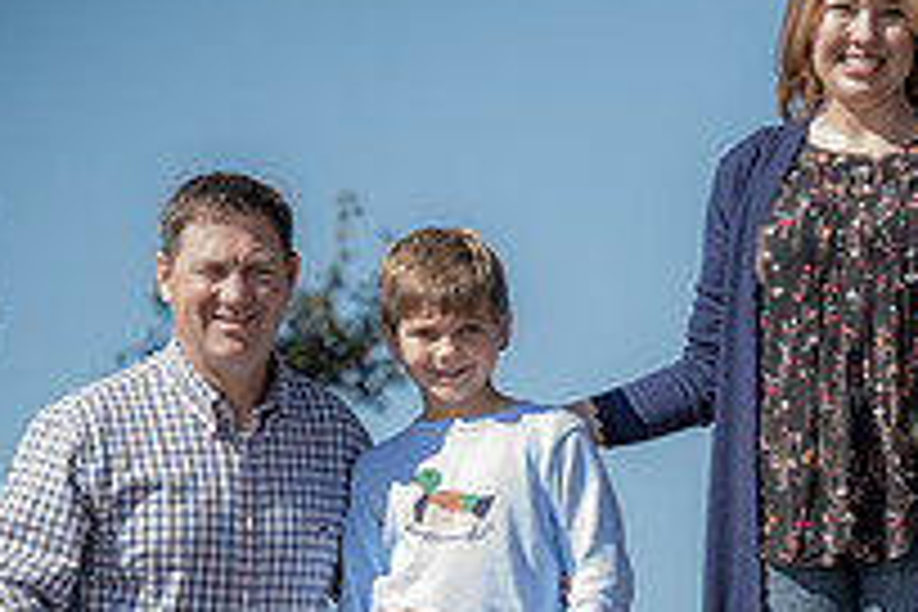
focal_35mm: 441
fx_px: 11245
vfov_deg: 3.1
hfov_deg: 4.7
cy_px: 626
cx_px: 922
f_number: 5
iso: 50
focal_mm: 155
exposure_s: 1/250
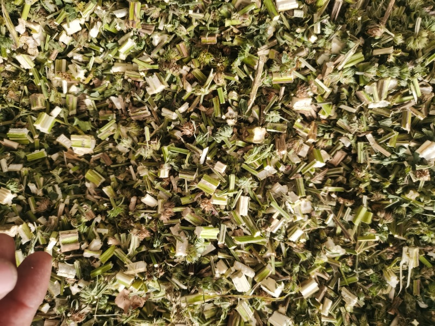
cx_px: 218
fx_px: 339
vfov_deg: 51.4
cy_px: 163
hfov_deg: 65.3
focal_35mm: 27
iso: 400
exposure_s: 1/50
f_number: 1.8
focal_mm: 5.58
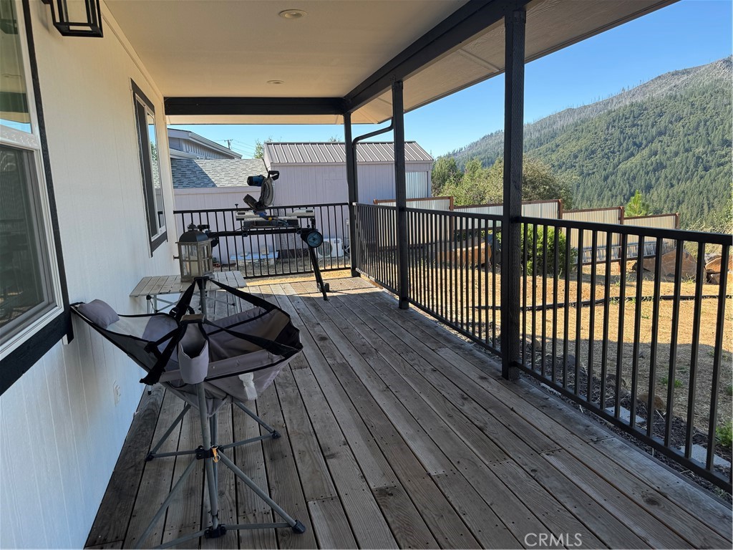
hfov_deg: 71.6
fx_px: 508
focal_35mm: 24
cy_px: 275
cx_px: 366
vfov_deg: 56.8
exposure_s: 1/1094
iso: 80
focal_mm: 6.76
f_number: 1.78
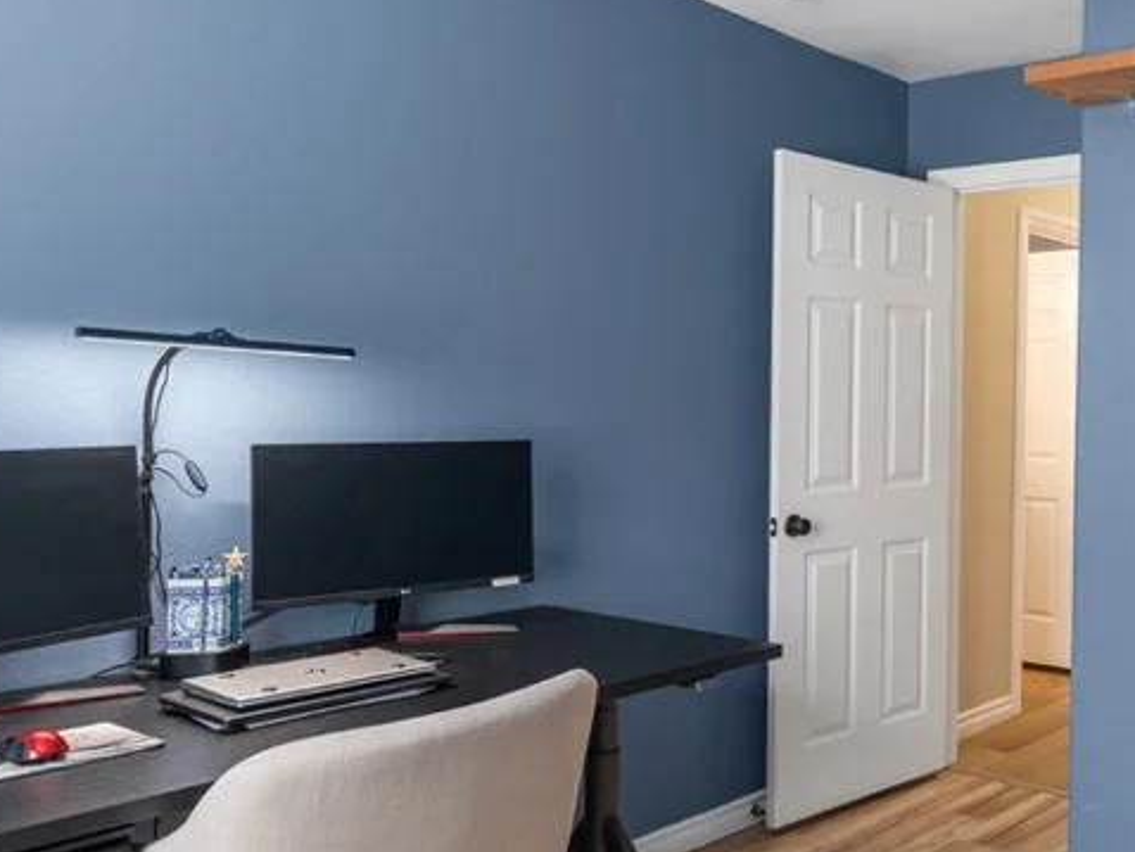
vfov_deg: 40.7
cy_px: 417
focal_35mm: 35
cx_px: 1028
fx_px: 1148
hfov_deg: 47.2
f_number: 8
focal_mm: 17
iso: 400
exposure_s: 1.3
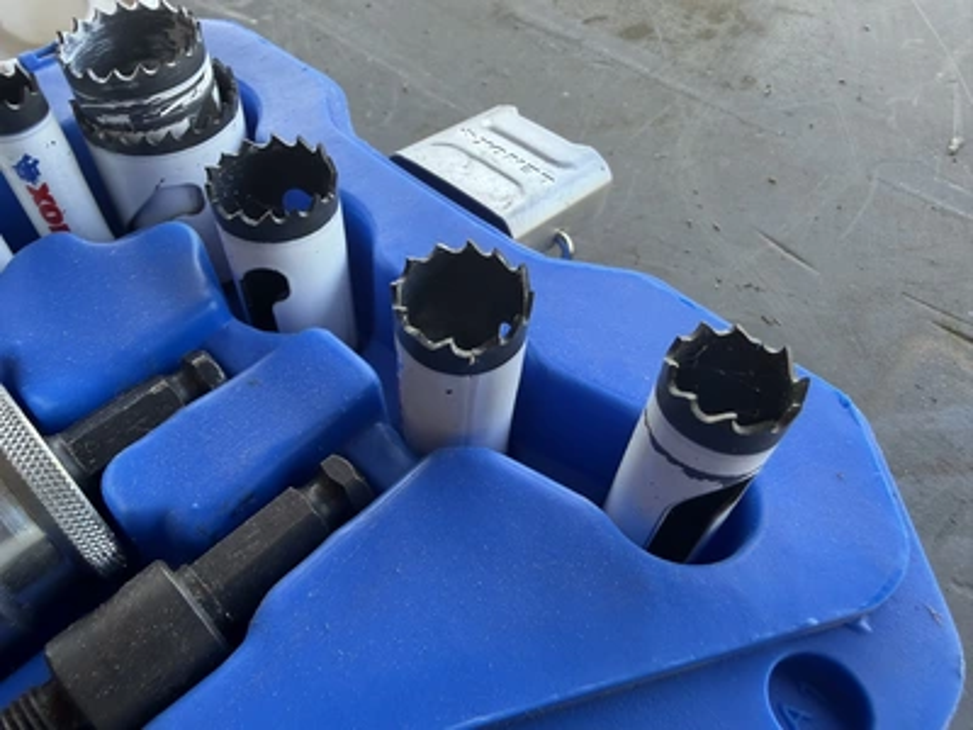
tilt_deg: -54.7
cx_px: 486
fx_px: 675
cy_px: 365
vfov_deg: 56.8
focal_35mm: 24
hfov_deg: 71.6
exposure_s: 1/121
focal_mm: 2.22
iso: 100
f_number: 2.2
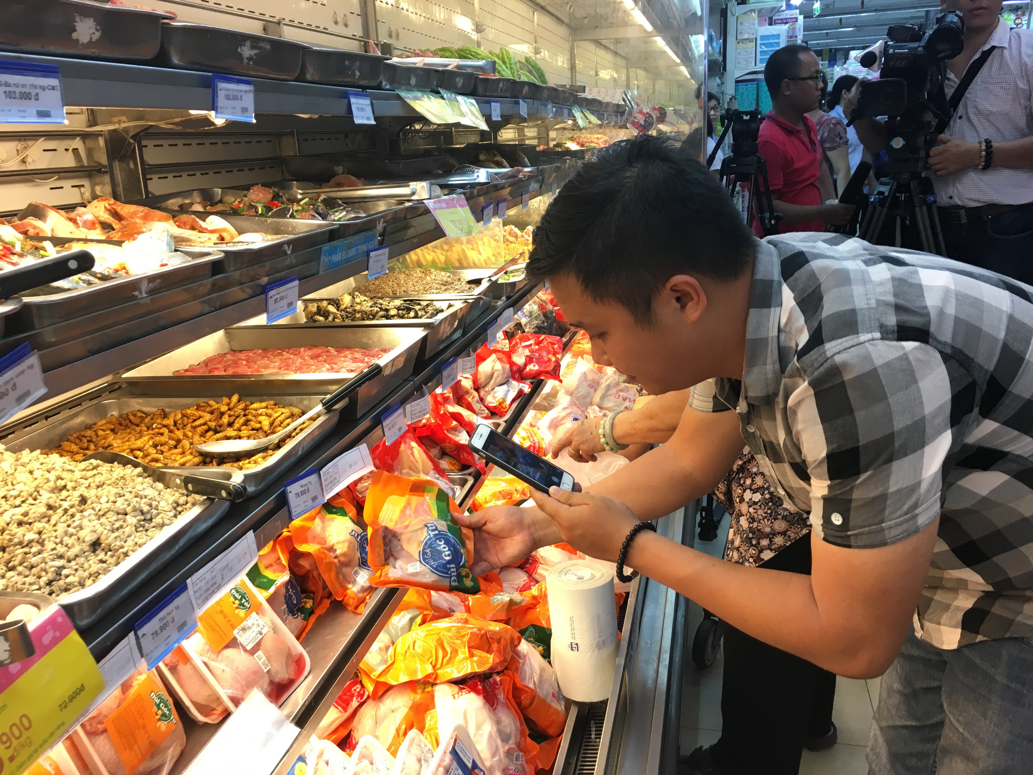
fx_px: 865
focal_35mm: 29
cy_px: 388
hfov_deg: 61.7
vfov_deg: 48.2
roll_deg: +2.4
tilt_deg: -14.9
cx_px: 516
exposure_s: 1/33
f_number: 2.2
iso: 50
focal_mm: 4.15
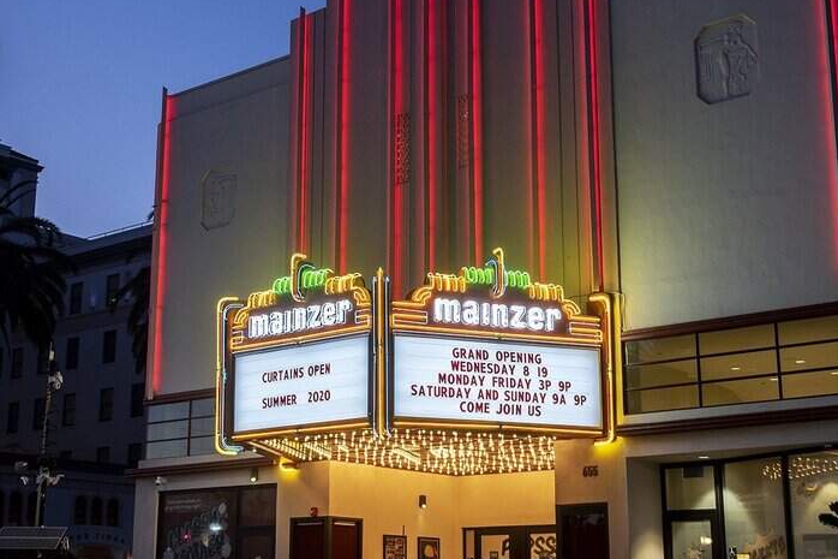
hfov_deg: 36.3
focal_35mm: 55
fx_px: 1280
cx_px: 412
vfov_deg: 24.6
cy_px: 256
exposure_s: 1/200
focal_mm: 32
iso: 400
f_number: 2.8
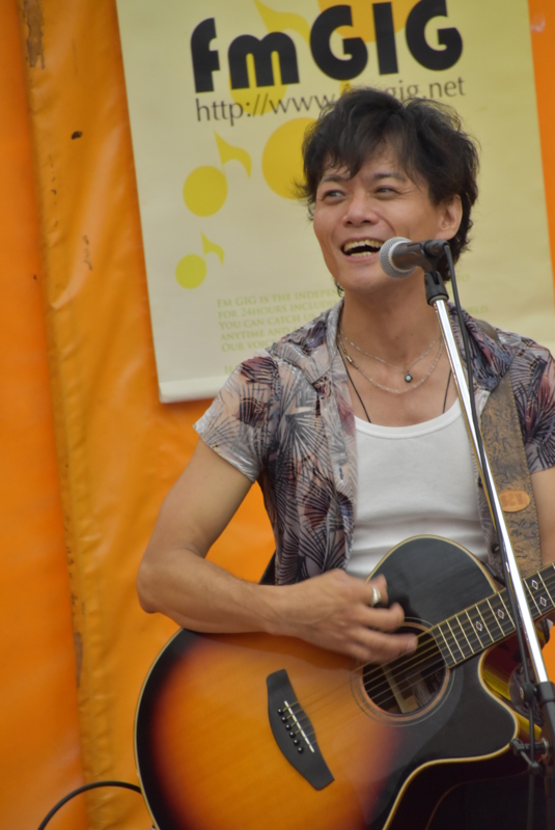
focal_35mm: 315
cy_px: 415
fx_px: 7268
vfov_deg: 6.5
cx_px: 278
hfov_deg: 4.4
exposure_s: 1/125
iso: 1100
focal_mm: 210
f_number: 6.3
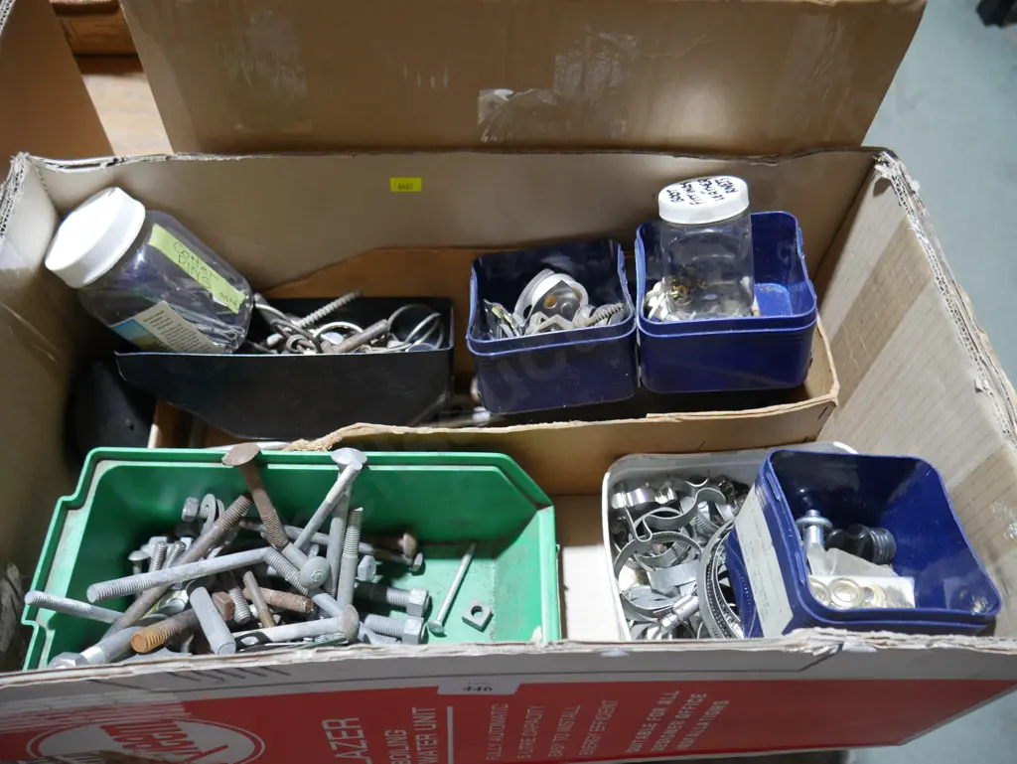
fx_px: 823
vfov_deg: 49.8
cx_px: 508
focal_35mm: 28
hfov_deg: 63.4
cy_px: 382
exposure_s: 1/60
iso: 640
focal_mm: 14
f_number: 3.5
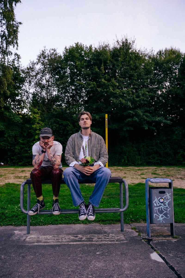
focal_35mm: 35
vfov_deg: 54.4
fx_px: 270
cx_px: 92
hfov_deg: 37.9
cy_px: 139
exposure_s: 1/200
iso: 800
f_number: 3.2
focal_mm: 35
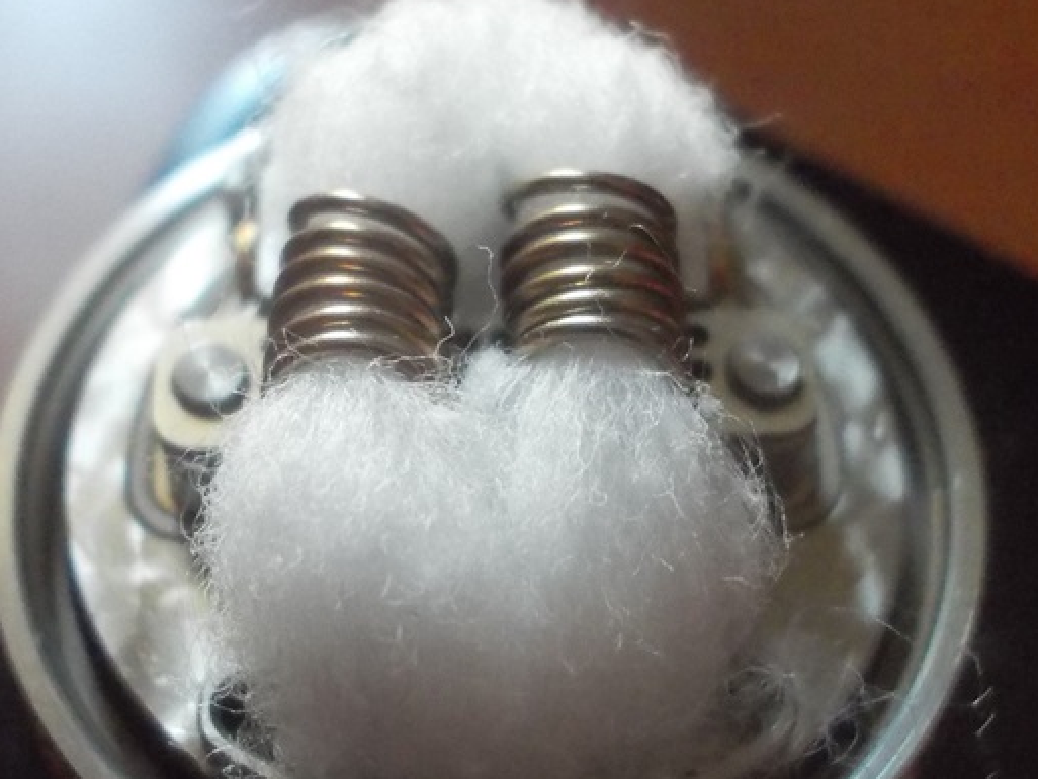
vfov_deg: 21.9
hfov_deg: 28.9
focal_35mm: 67
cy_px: 453
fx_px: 2010
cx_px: 449
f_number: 3.3
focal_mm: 6.1
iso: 800
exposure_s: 1/80
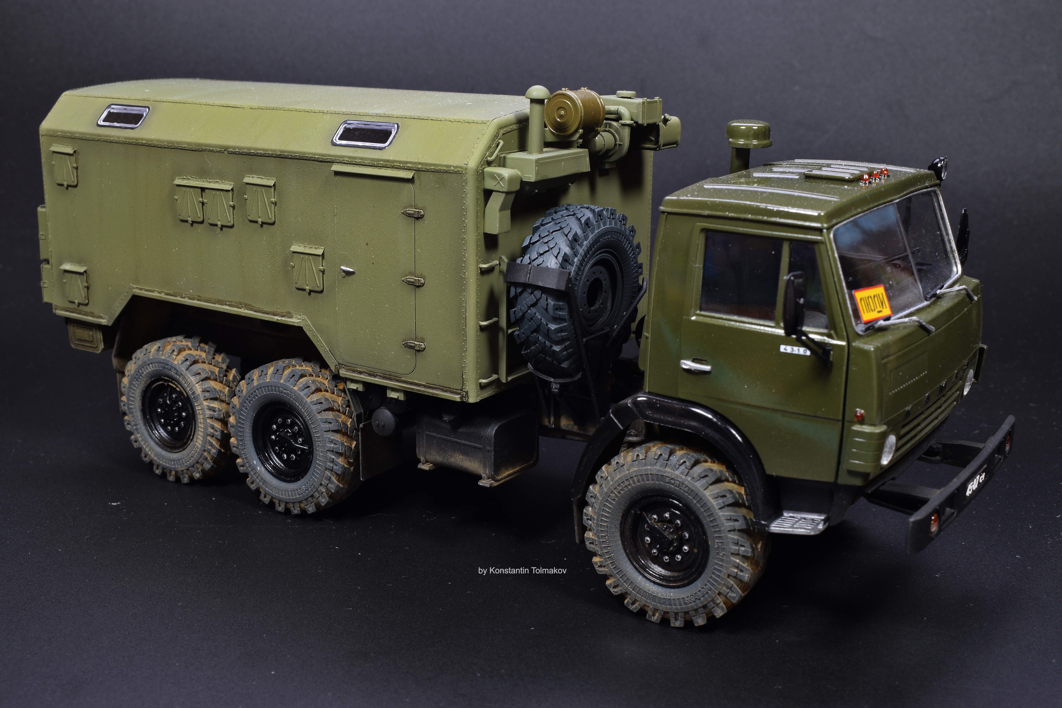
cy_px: 354
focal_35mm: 44
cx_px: 531
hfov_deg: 45.0
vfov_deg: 30.8
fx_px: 1283
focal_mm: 29
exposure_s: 1.6
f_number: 18
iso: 100
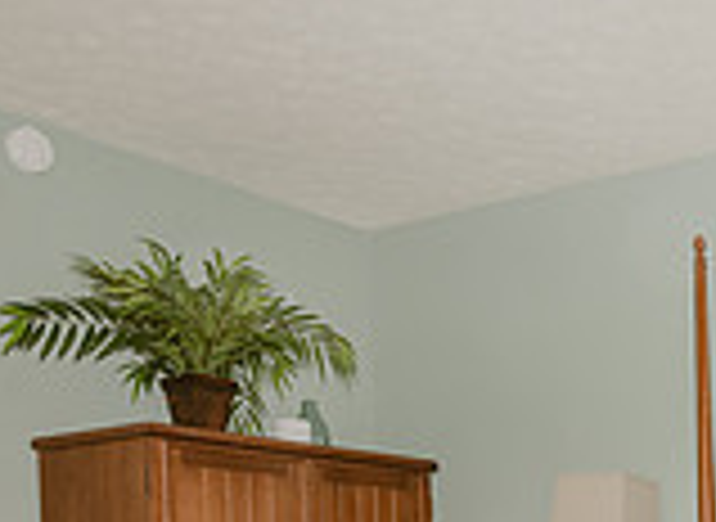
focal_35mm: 59
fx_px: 1208
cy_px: 693
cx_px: 719
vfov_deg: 21.8
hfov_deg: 30.6
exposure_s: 1/250
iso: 200
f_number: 8
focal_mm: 10
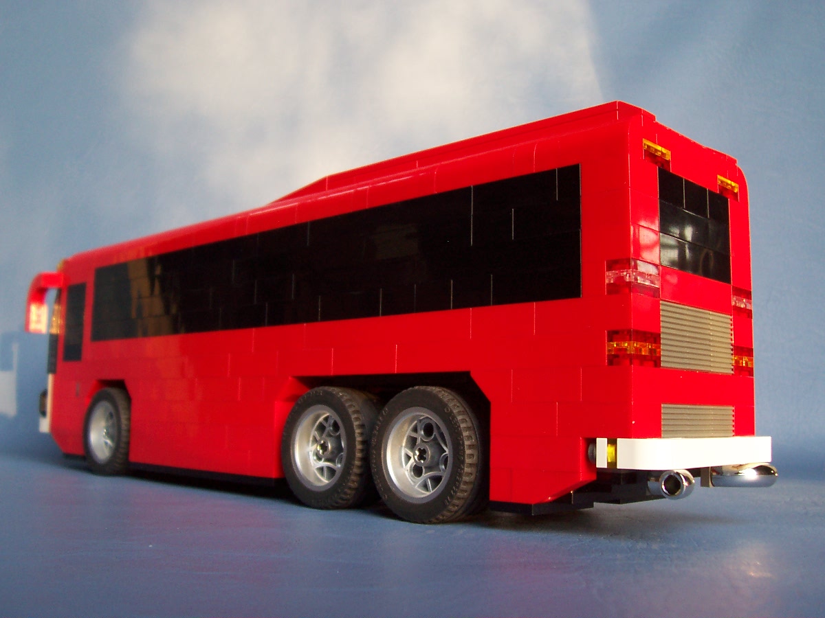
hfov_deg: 50.1
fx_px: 882
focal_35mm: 37
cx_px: 412
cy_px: 309
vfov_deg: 38.7
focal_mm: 5.6
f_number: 2.8
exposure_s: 1/30
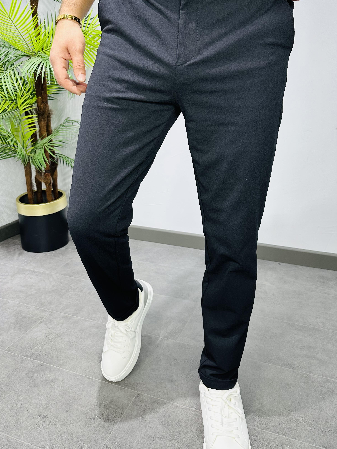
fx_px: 389
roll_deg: +0.8
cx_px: 170
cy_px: 182
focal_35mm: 30
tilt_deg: -14.9
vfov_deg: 59.5
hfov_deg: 46.8
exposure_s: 1/100
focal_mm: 6.86
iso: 100
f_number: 1.78
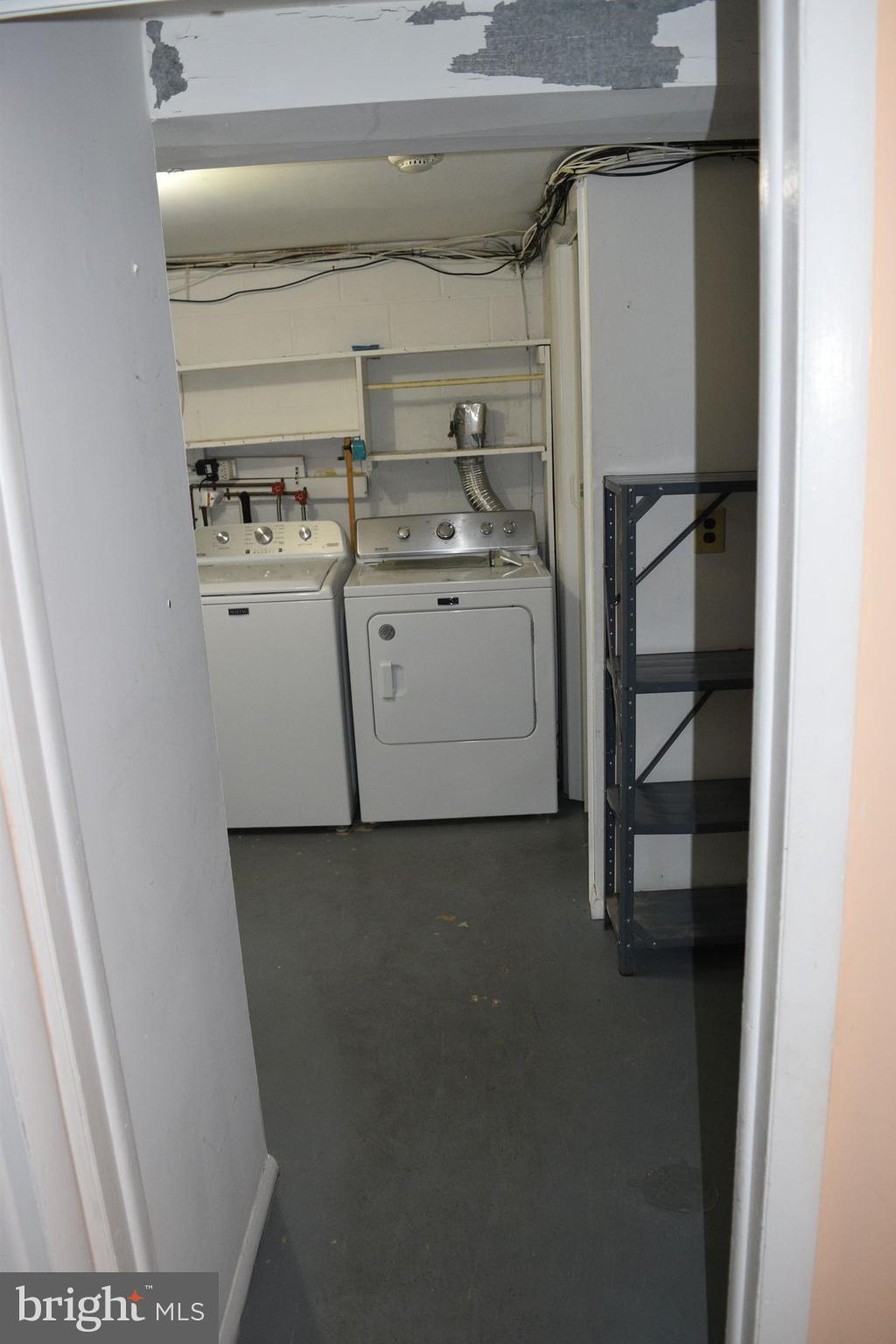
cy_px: 672
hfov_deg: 47.9
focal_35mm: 27
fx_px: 1008
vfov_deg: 67.4
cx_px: 448
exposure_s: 1/60
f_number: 4
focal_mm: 18
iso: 800
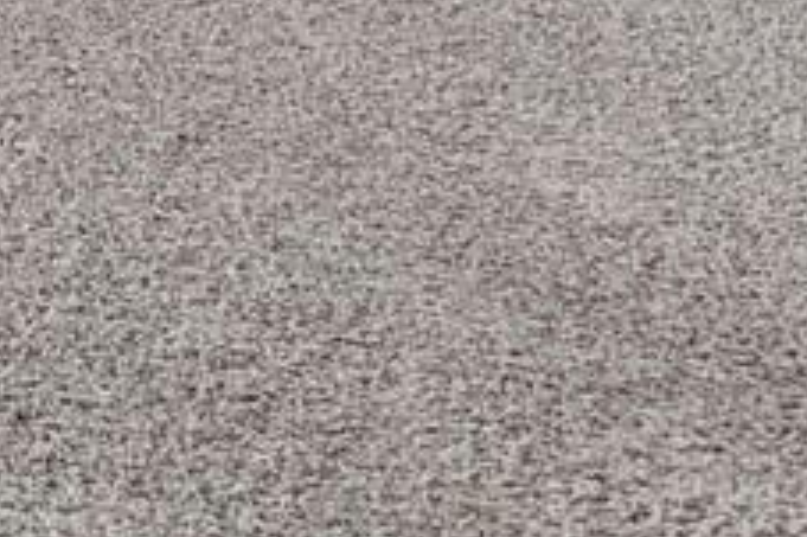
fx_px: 2688
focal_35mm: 120
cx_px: -1655
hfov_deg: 10.9
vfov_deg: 9.1
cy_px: -1102
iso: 250
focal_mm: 17
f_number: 6.3
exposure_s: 1/3
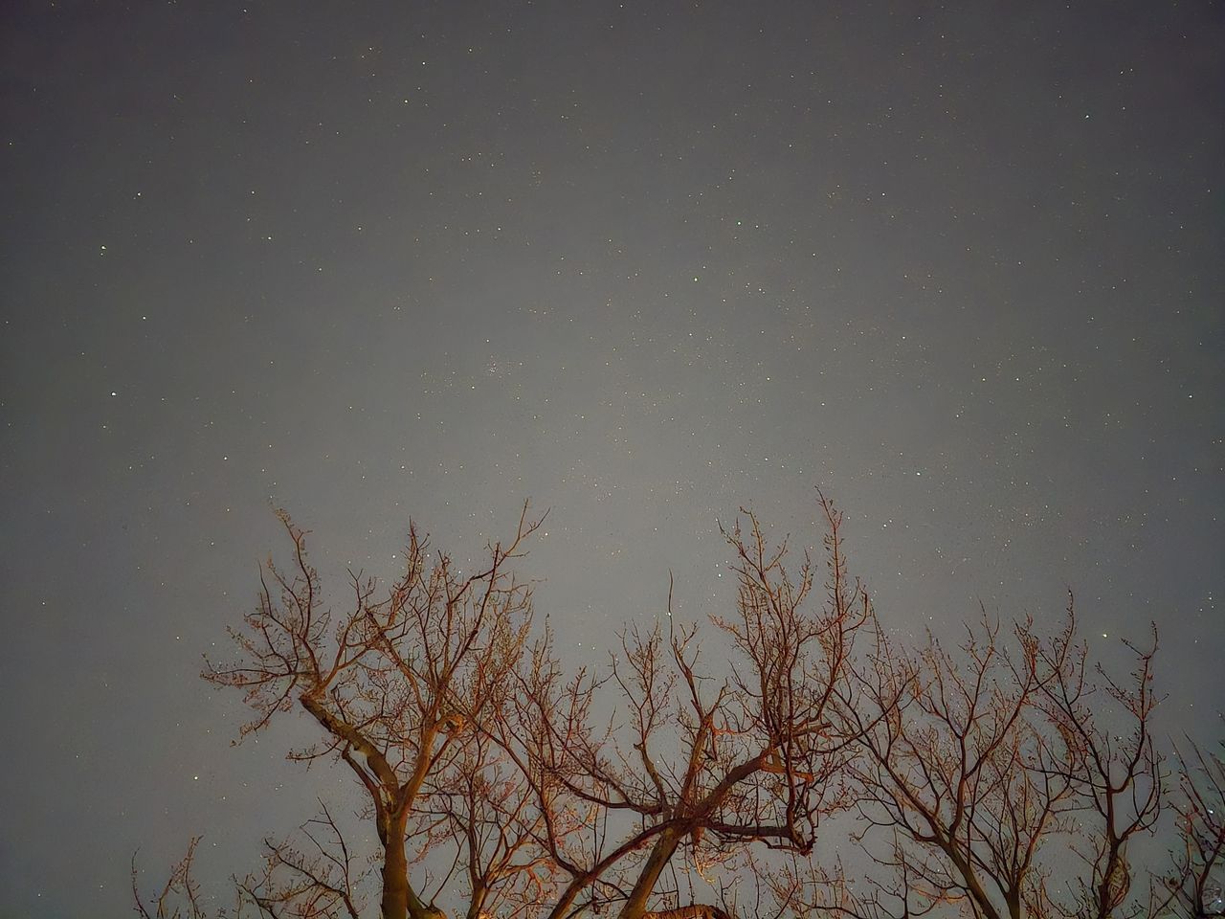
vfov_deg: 58.9
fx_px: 814
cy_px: 460
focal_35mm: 23
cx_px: 612
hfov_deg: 73.9
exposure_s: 1/2
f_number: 1.7
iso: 3200
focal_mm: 6.3
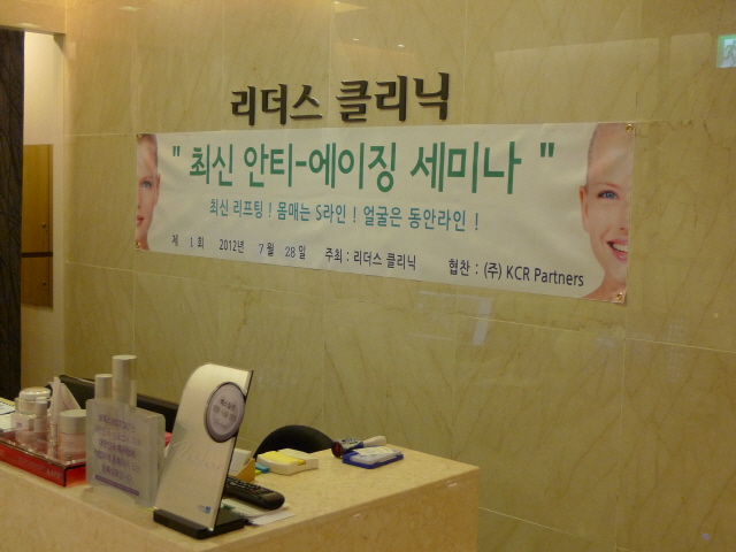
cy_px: 276
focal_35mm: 48
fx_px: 1021
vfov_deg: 30.3
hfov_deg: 39.7
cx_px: 368
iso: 400
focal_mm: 10.2
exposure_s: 1/50
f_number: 2.6
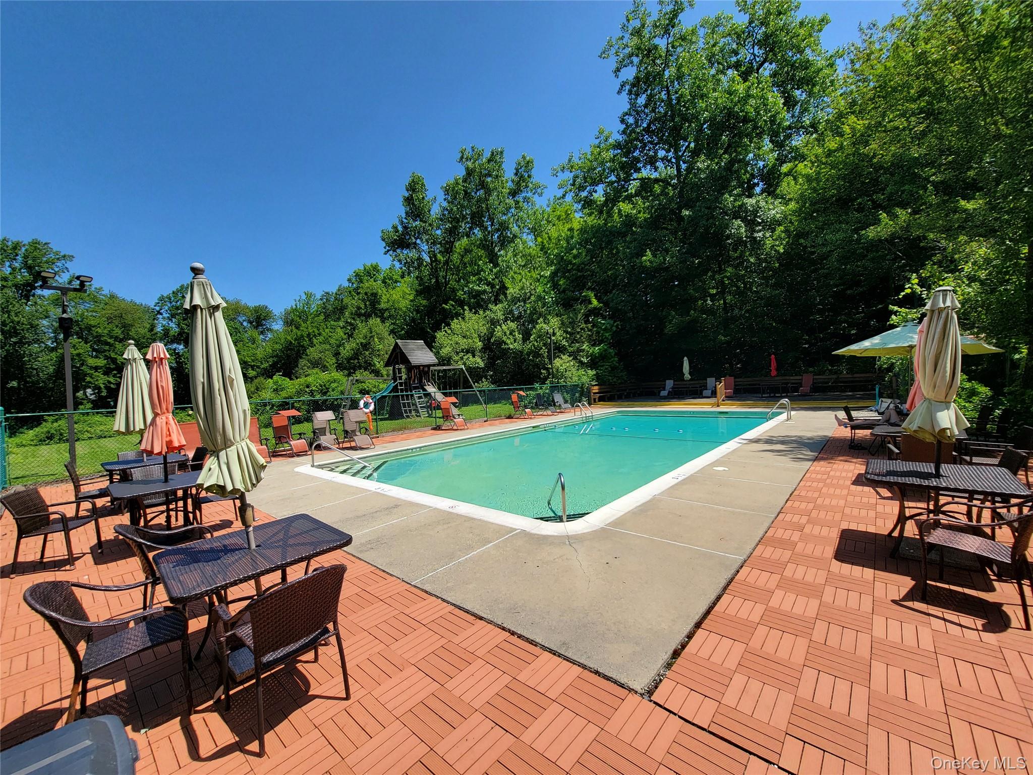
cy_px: 388
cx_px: 516
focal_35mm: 13
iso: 50
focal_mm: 2.2
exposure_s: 1/1414
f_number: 2.2
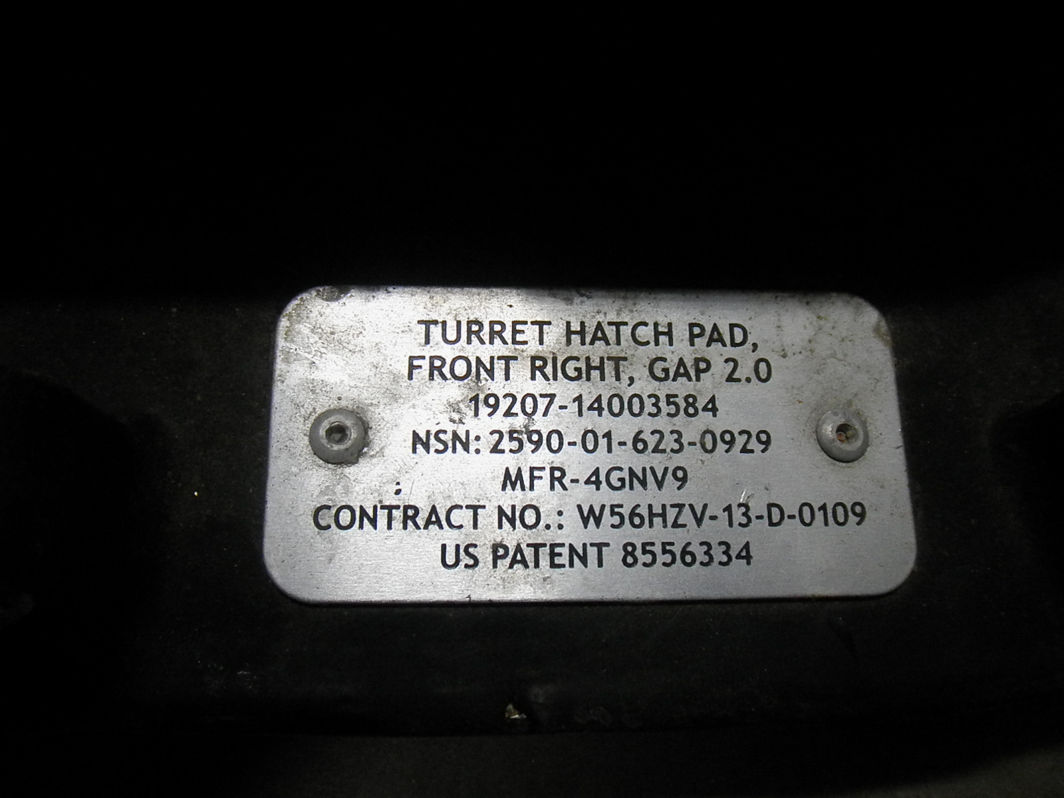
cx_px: 532
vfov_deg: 49.7
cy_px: 399
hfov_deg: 63.4
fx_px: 861
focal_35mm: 28
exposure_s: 1/125
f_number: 3
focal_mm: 5
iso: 640
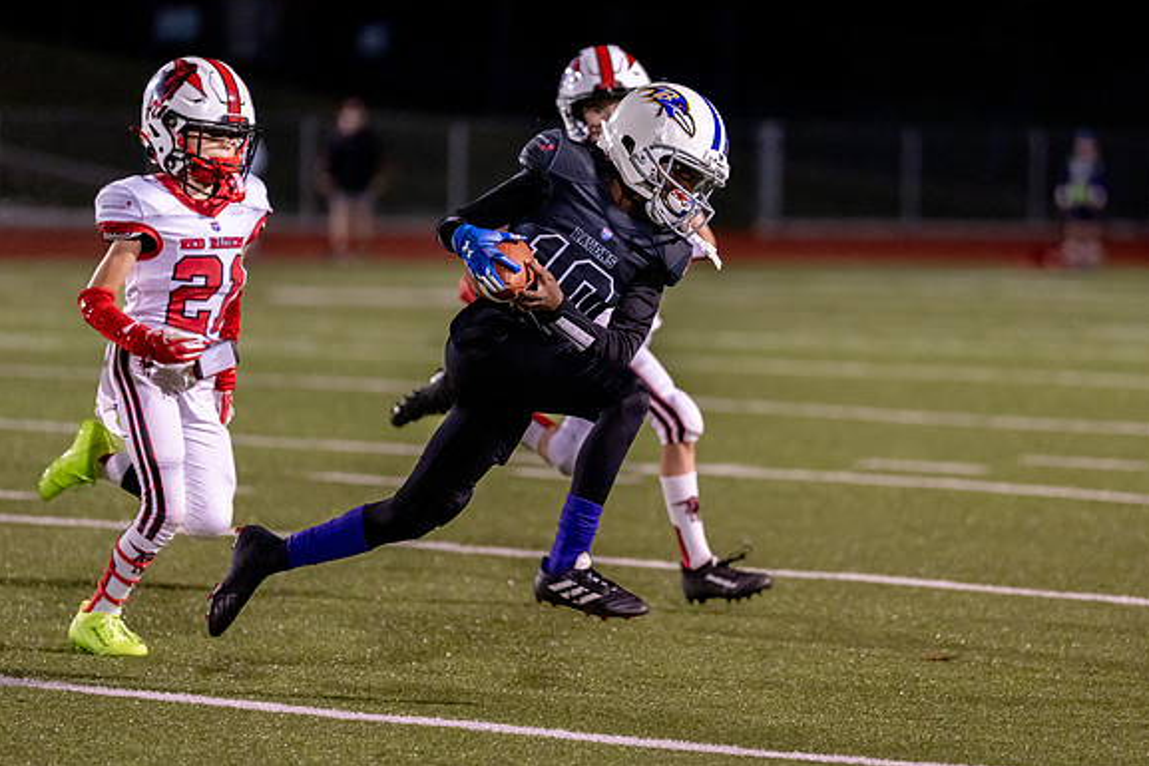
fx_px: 8076
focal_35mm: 253
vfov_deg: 5.4
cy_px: 379
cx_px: 655
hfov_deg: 8.1
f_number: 2.8
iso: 2500
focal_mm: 200
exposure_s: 1/1000
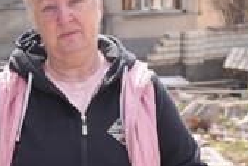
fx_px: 572
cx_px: 45
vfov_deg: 16.5
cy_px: 89
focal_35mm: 83
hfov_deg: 24.0
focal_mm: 35
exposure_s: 1/320
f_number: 4.5
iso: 80
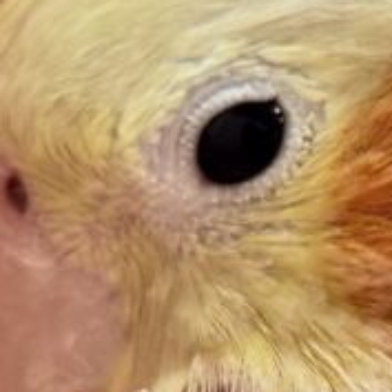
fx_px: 3985
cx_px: 939
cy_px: 239
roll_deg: -1.8
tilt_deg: -15.2
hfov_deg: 5.4
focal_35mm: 311
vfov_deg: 5.6
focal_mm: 5.96
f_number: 1.6
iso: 125
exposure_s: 1/100
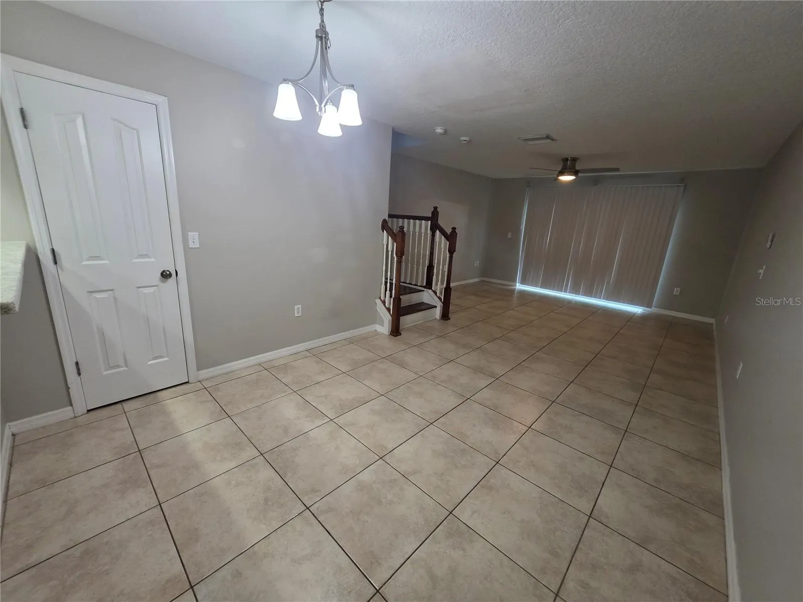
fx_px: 302
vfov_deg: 89.9
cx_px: 402
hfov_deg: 106.2
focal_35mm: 13
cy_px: 301
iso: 250
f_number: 1.9
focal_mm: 2.2
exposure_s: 1/60
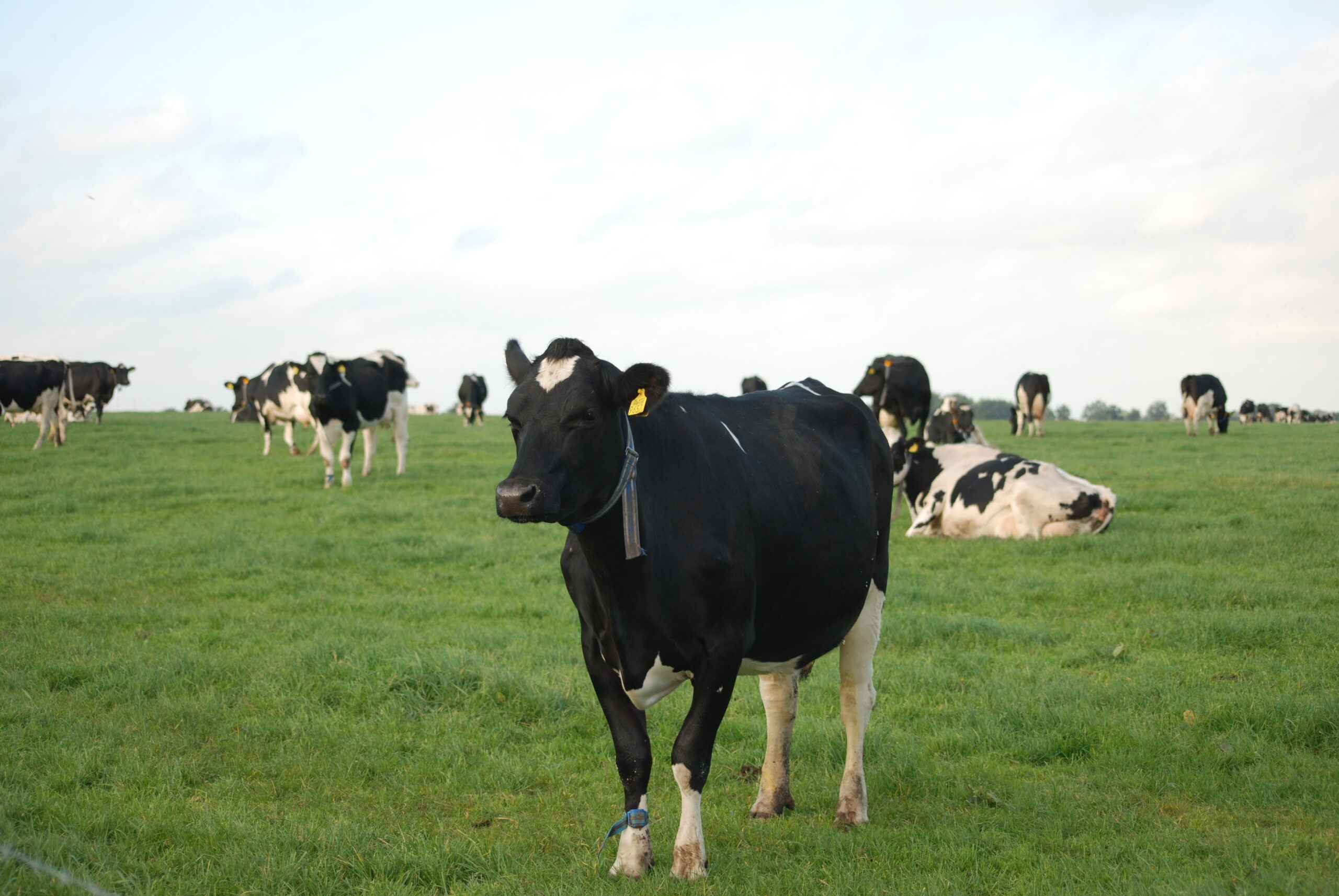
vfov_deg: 16.3
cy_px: 448
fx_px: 3128
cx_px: 670
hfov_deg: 24.2
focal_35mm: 84
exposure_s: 1/200
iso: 100
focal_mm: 56
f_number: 4
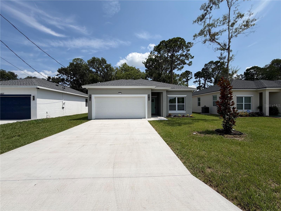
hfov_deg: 102.1
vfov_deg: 85.7
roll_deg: +0.4
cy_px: 106
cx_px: 140
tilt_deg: -0.1
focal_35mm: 14
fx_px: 114
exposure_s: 1/2092
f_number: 2.2
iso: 20
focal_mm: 2.22
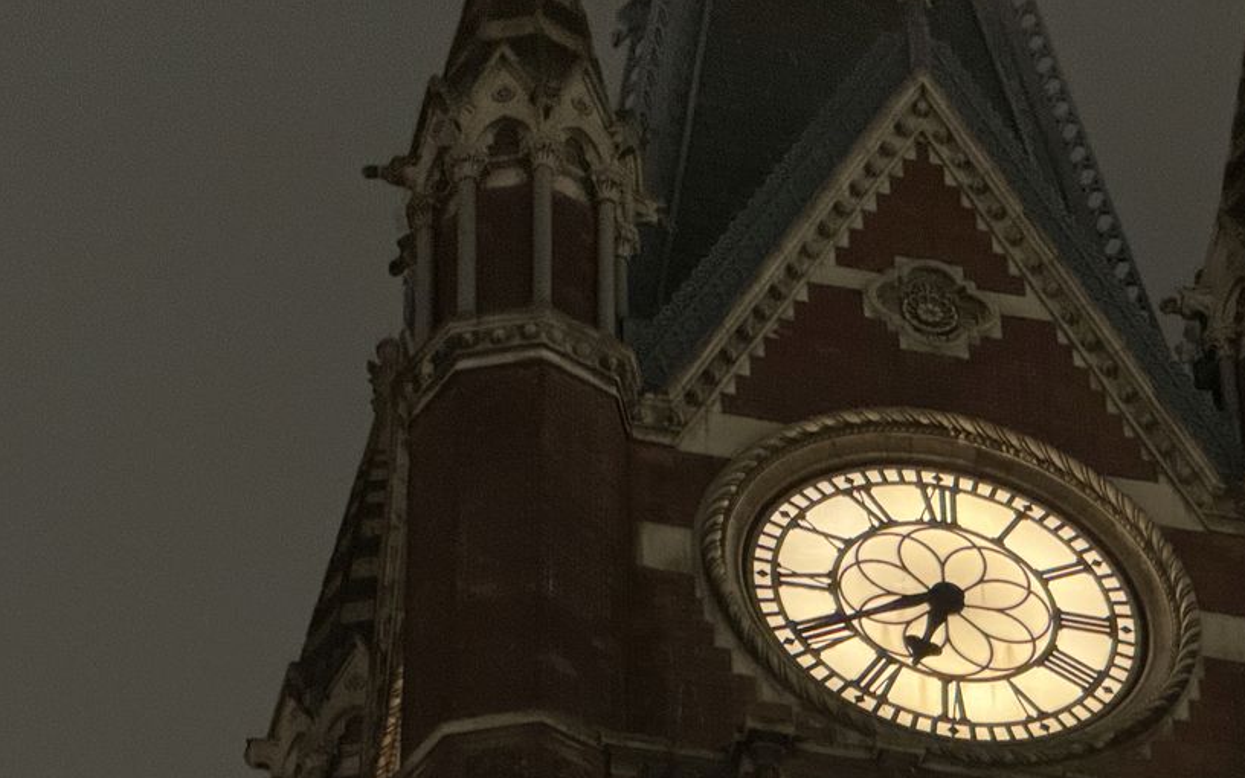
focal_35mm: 187
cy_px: 574
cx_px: 914
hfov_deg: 11.2
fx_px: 6345
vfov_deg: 7.0
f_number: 2.8
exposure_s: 1/20
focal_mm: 15.66
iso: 2500
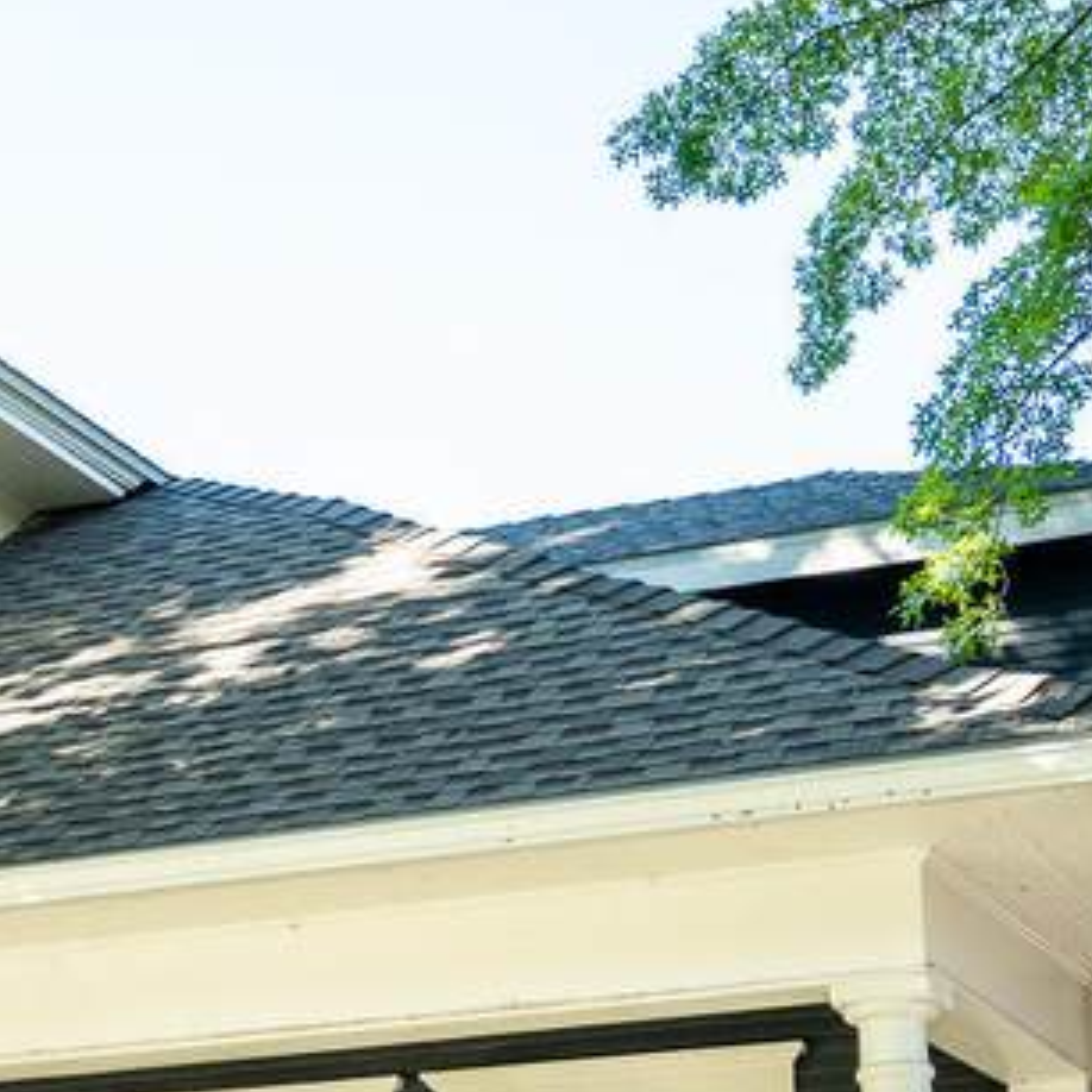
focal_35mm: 103
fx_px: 3676
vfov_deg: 16.5
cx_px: -464
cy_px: 1104
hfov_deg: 15.7
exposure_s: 1/320
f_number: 2.8
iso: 400
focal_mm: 28
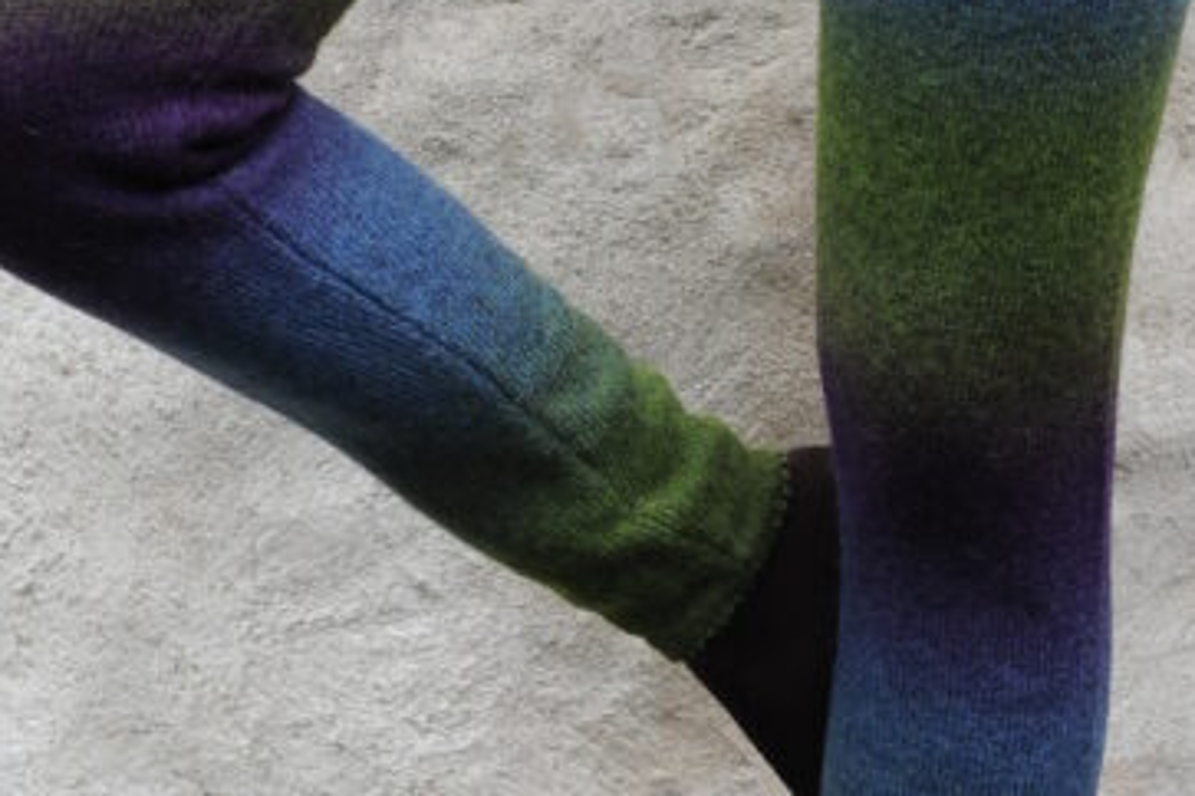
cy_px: 13
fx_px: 4116
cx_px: 589
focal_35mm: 124
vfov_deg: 11.0
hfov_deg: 16.5
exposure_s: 1/80
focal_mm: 50
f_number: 4.5
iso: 400
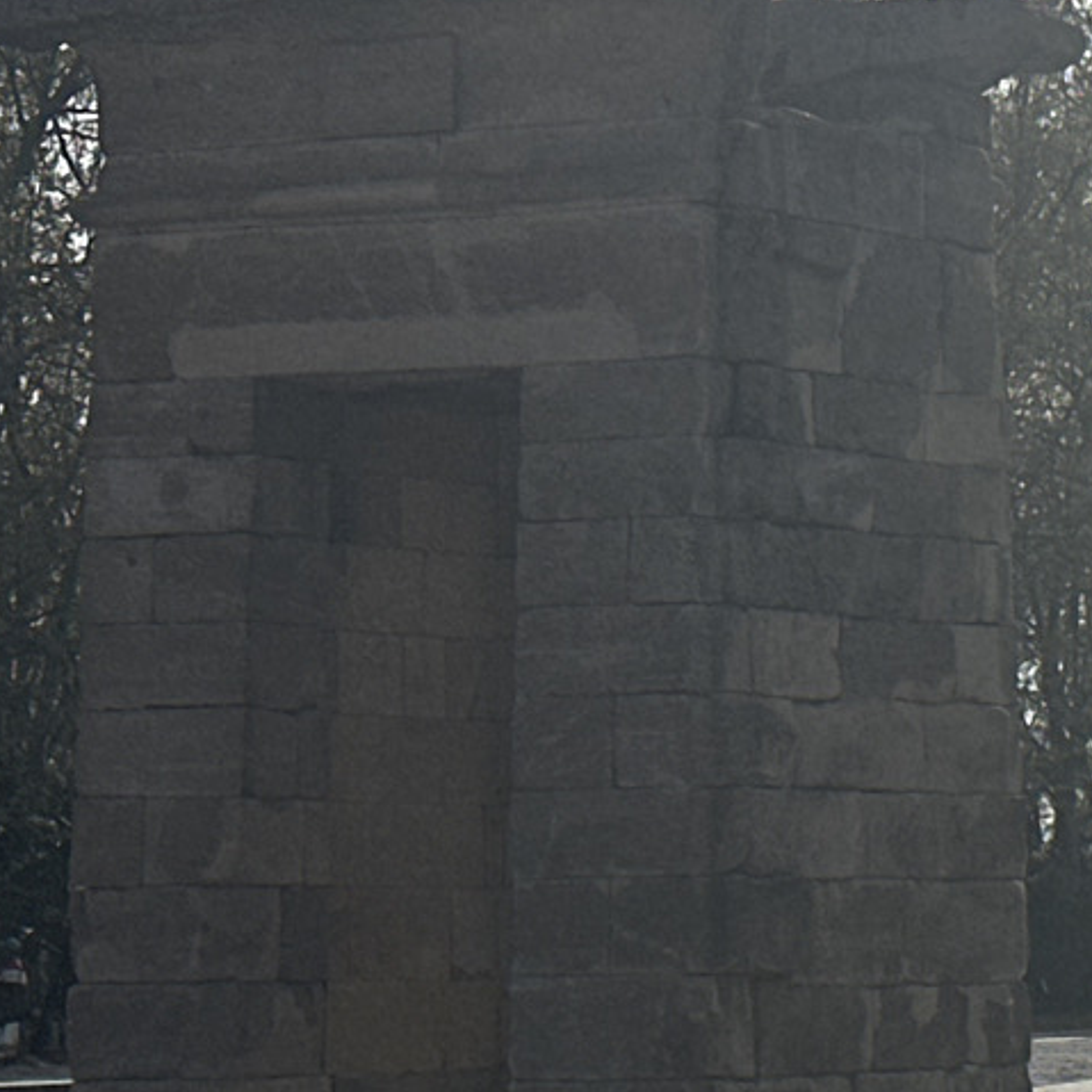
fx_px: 6317
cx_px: 1612
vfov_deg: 9.9
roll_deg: +0.1
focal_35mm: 177
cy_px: 837
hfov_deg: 9.6
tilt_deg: +0.9
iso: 64
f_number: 1.78
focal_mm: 6.86
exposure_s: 1/12048
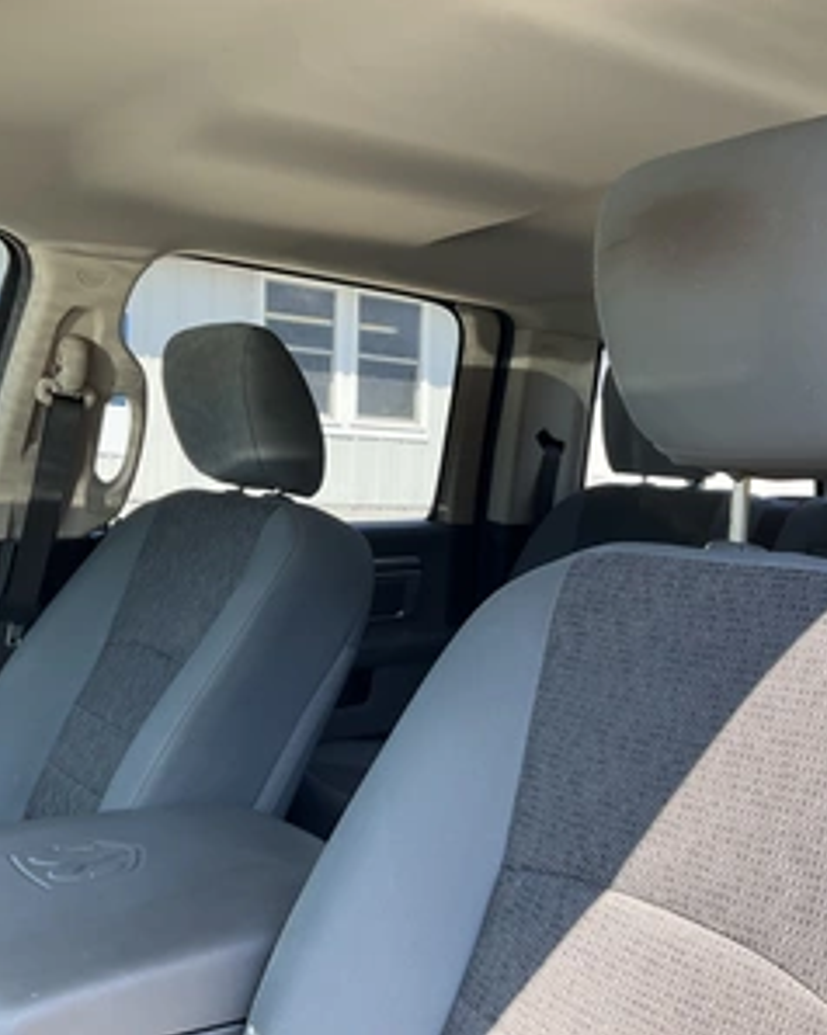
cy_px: 518
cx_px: 459
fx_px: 1164
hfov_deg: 39.1
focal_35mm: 38
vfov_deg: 48.0
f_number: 1.8
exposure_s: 1/143
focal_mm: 3
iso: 25
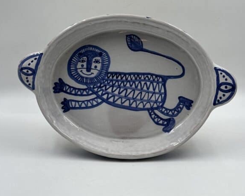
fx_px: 471
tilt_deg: -15.1
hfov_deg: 29.2
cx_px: 125
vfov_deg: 23.4
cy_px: 64
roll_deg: -1.3
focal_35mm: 65
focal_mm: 6.86
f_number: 1.78
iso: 64
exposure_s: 1/543
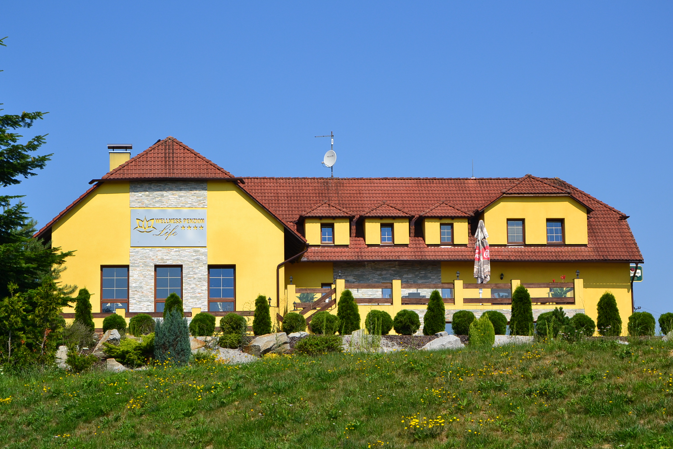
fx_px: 1589
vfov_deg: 16.1
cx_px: 353
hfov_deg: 23.9
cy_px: 242
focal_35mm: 85
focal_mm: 52
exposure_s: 1/500
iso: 220
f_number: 11
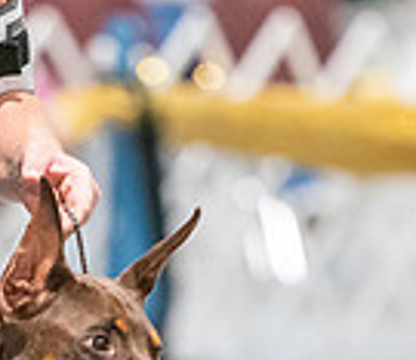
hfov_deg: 2.1
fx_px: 11552
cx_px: 135
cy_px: 486
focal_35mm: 908
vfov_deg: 1.8
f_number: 2.8
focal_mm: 200
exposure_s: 1/250
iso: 6400
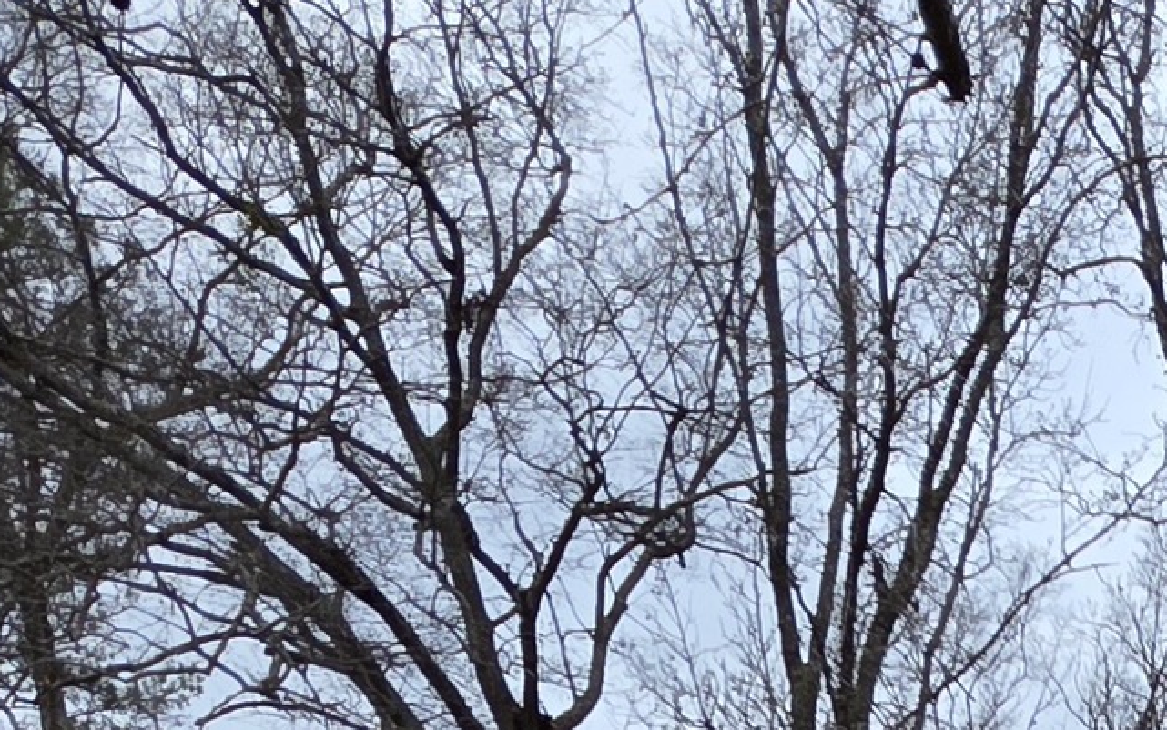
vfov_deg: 13.5
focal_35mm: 66
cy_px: 1819
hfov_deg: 27.6
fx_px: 2100
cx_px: 1375
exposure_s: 1/566
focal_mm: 2.2
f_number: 1.9
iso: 40
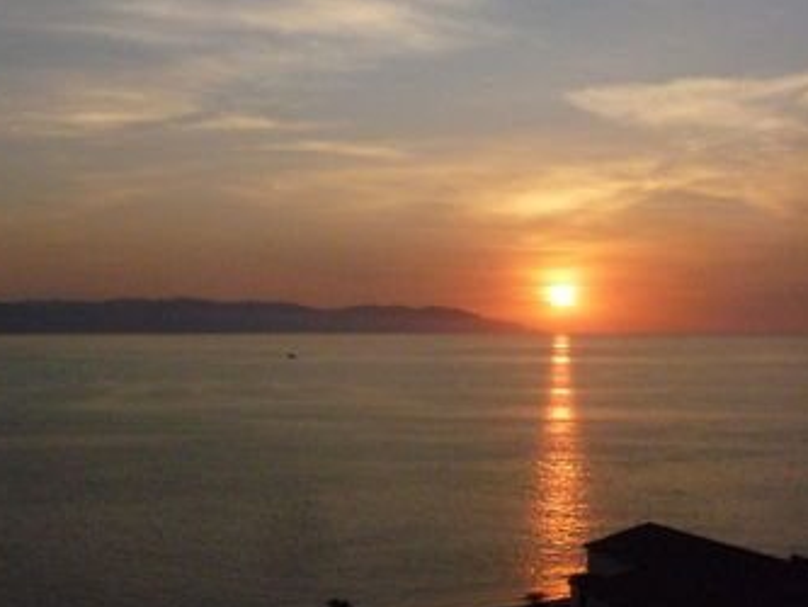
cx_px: 376
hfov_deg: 36.1
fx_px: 1238
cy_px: 330
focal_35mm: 53
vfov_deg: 27.5
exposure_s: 1/2000
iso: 1600
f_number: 10
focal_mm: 8
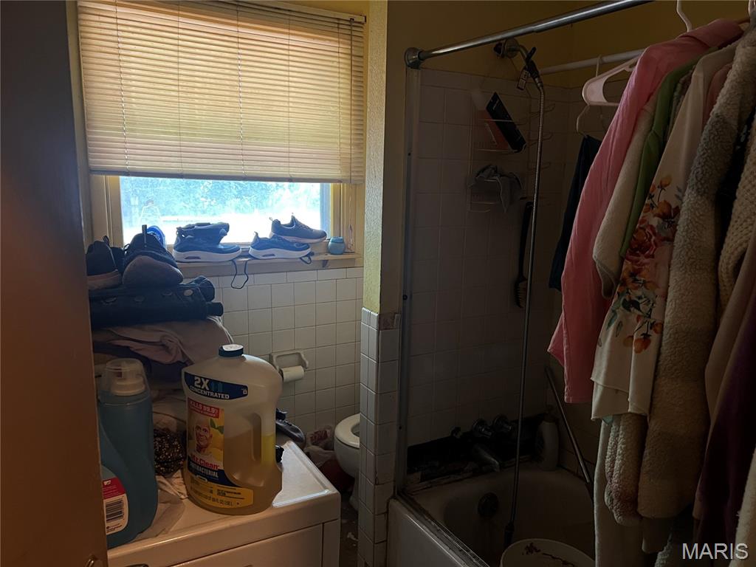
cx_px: 378
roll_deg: -0.6
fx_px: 568
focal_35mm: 26
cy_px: 284
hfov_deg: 67.3
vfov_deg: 53.1
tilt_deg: -11.4
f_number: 1.5
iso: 250
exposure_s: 1/60
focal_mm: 5.7
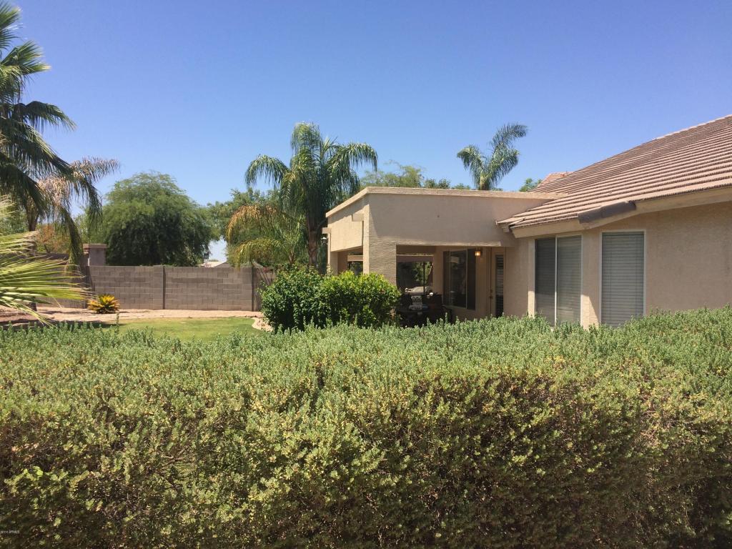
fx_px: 613
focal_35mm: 29
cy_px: 274
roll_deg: +0.5
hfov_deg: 61.7
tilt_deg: +0.1
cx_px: 366
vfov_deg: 48.2
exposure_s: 1/1642
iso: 32
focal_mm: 4.15
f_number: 2.2
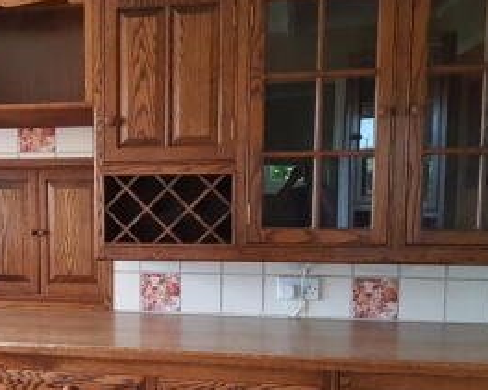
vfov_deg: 26.9
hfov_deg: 32.3
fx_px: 809
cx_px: 71
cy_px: 278
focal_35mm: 56
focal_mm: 4.2
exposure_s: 1/50
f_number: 1.7
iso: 200
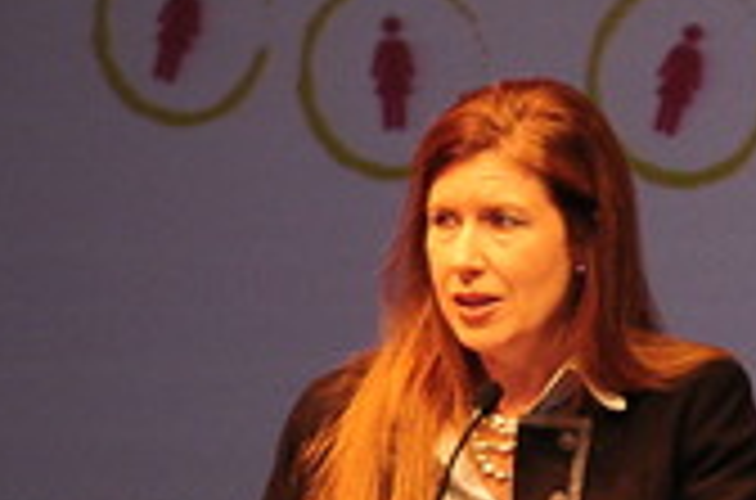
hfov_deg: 3.8
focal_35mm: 550
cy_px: 0
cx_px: 590
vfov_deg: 2.5
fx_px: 11517
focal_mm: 70
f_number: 2.8
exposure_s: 1/100
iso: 400
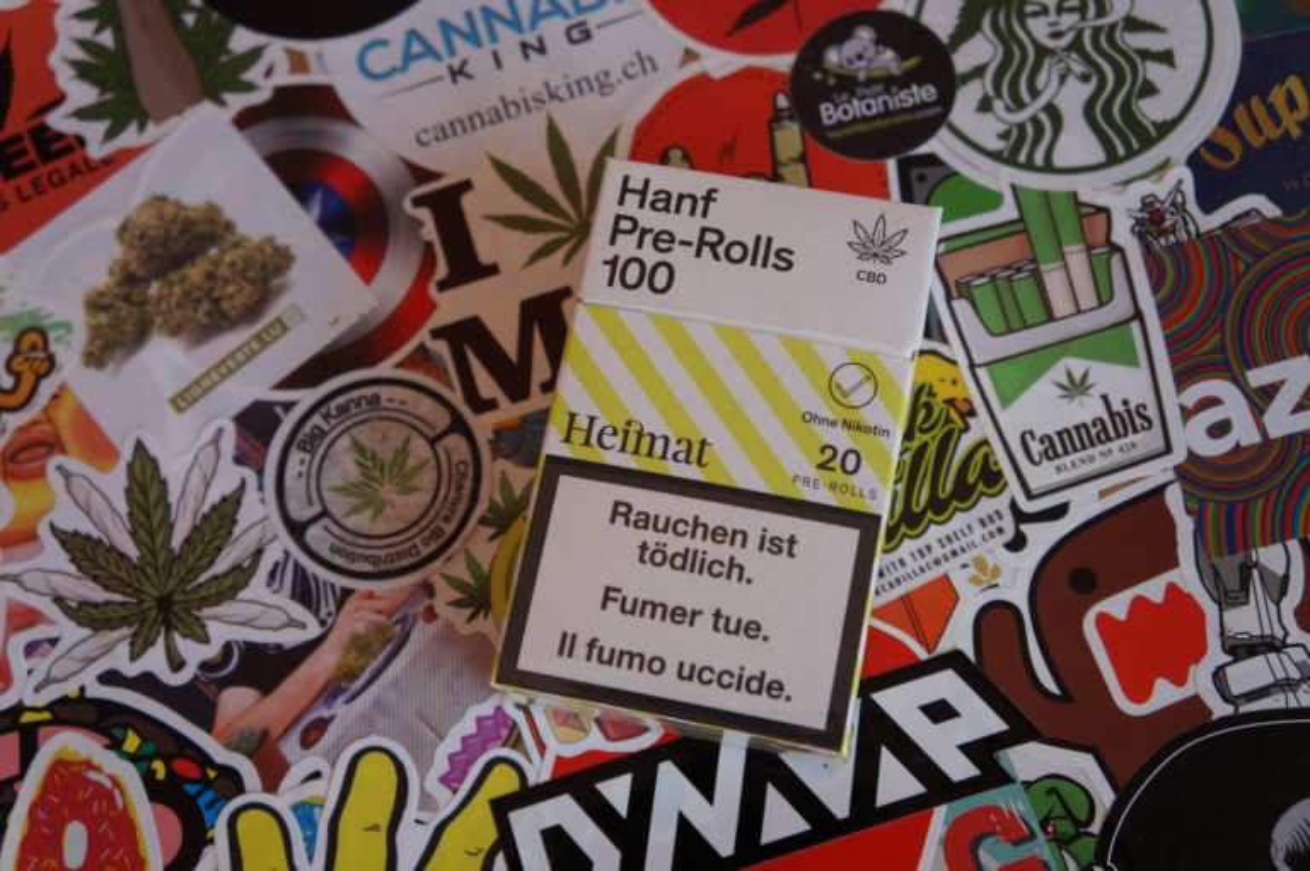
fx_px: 1691
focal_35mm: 46
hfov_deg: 42.3
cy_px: 436
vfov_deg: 28.9
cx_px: 655
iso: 160
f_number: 4
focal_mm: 31
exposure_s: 1/160
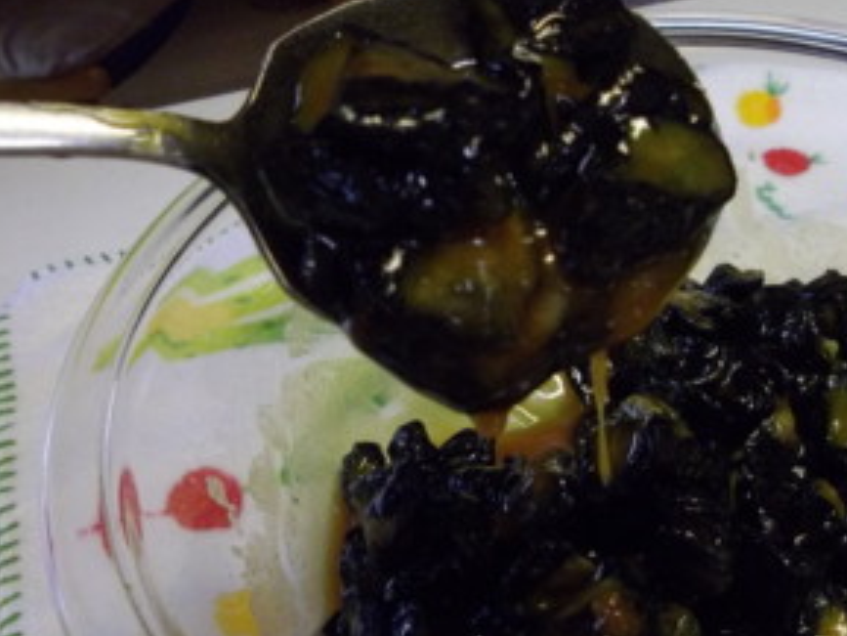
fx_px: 1028
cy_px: 314
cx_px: 536
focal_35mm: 42
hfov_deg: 44.4
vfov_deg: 34.4
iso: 513
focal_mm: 4.9
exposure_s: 1/50
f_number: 3.2
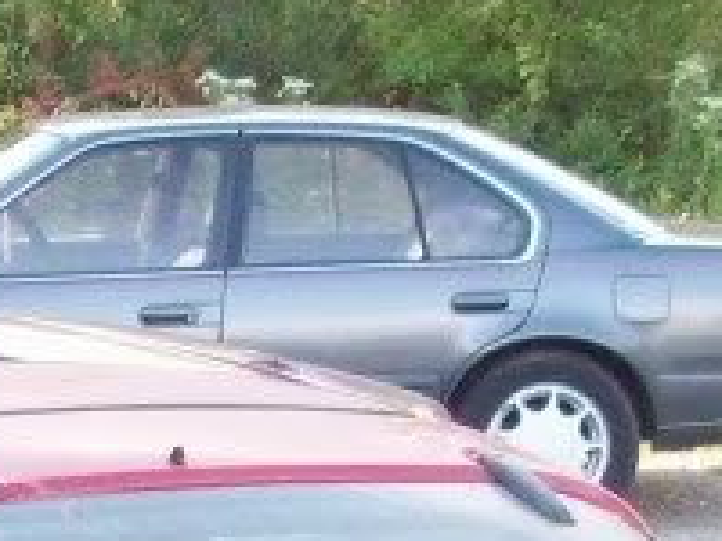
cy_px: 1136
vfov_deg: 7.5
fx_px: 3942
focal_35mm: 189
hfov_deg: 10.4
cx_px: 61
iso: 188
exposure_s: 1/128
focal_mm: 6.2
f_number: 2.8
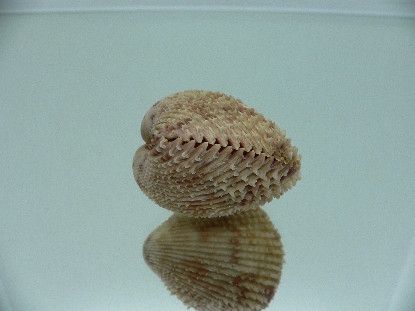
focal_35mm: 35
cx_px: 208
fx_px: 420
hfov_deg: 52.6
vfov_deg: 40.7
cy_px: 156
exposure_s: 1/60
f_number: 2.8
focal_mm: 4.6
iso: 80
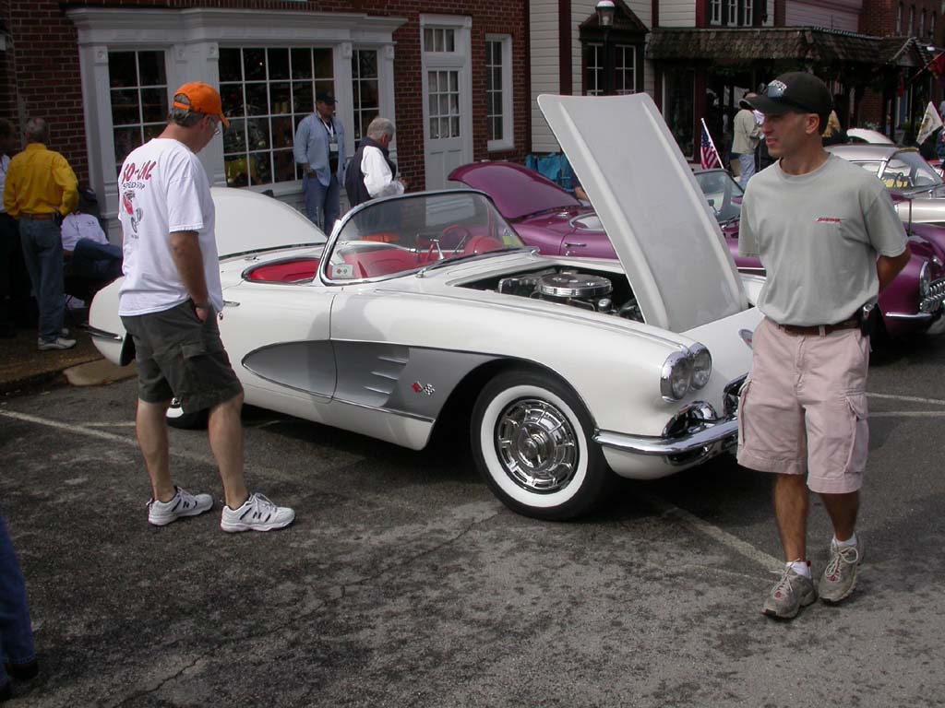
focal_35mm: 38
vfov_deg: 37.7
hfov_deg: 49.0
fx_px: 1037
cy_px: 354
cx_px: 472
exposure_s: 1/455
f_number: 7.5
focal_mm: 7.85
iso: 100
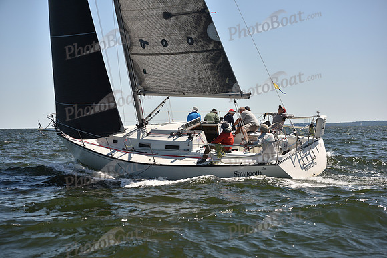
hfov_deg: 28.8
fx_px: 753
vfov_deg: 19.5
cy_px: 129
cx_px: 194
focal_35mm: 70
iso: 250
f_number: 4.5
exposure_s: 1/1250
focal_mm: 70
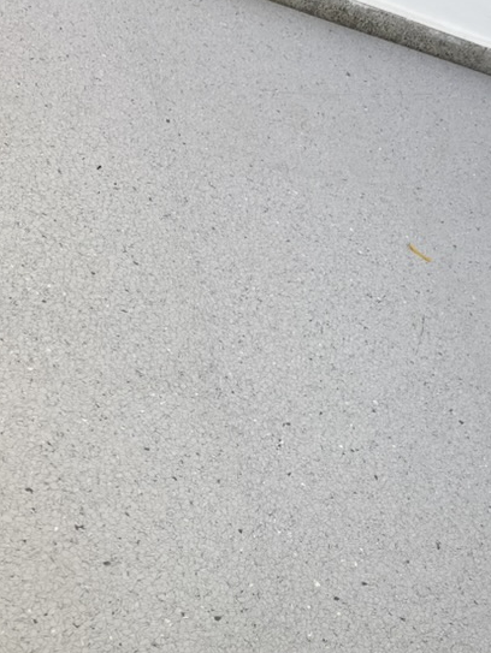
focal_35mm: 49
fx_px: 926
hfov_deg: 29.7
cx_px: 253
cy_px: 541
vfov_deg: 37.2
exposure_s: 1/100
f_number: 1.8
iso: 50
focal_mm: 4.25
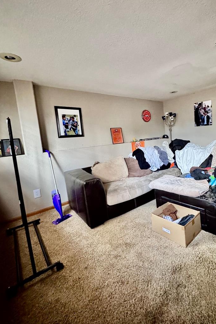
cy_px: 152
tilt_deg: -6.9
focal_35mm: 17
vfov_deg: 93.2
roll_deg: +6.0
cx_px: 140
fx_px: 153
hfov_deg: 68.9
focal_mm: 2.22
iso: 1250
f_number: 2.2
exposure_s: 1/60
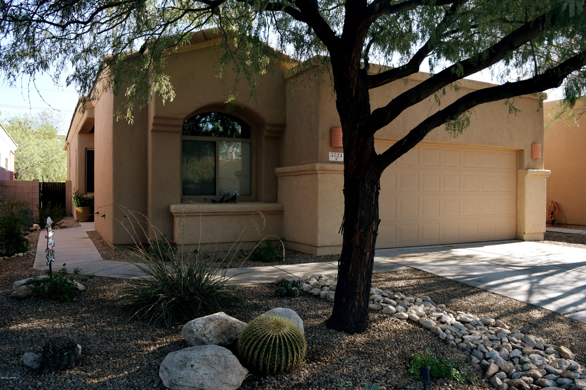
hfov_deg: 61.9
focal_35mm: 30
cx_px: 293
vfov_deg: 43.6
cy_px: 195
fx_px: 488
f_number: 5.6
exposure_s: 1/800
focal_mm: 20
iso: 800
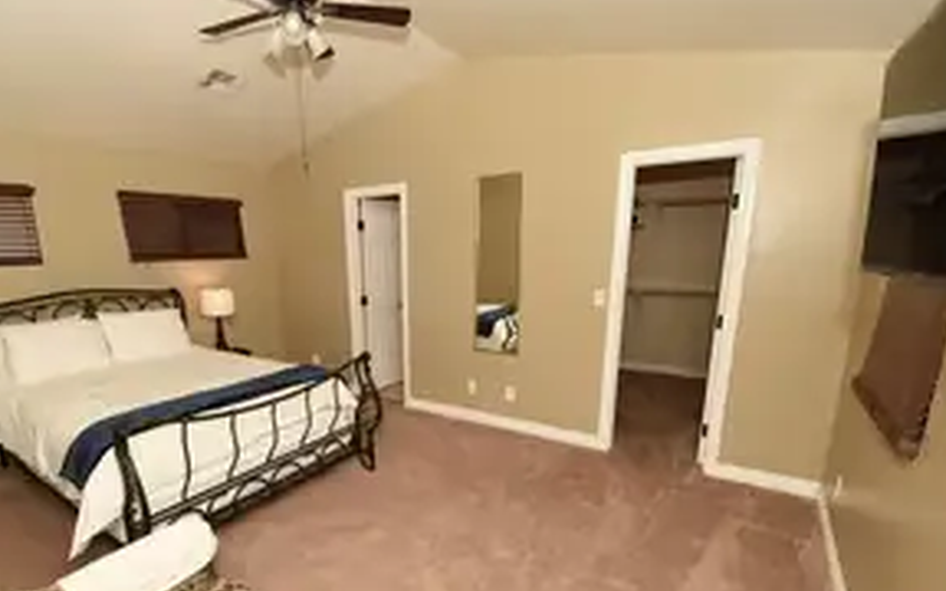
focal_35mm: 17
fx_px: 438
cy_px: 356
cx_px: 404
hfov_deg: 93.7
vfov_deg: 67.3
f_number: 8
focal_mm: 12
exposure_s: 1/125
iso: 500
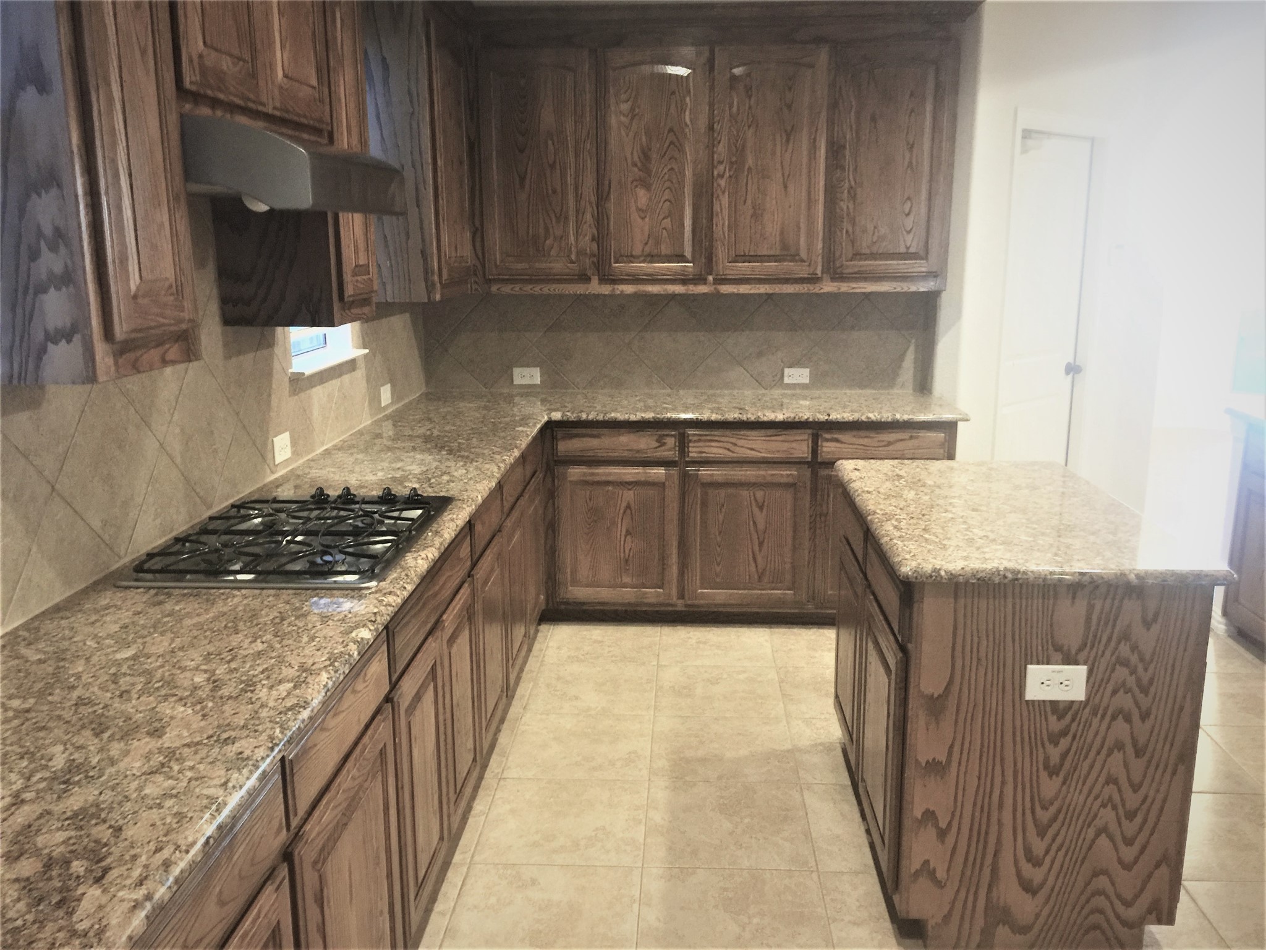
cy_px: 475
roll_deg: -0.4
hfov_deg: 61.7
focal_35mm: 29
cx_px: 633
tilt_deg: -11.8
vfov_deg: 48.2
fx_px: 1061
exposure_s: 1/4
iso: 64
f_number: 2.2
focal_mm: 4.15
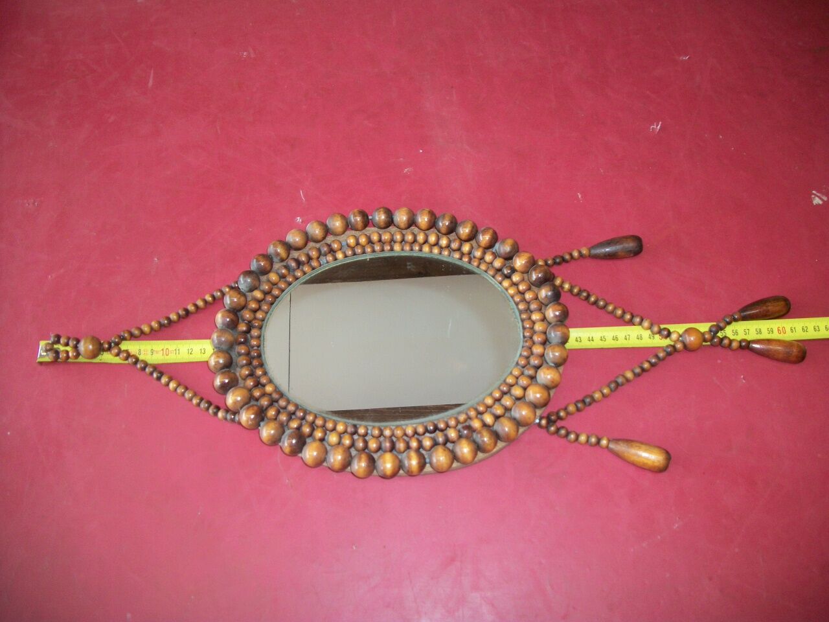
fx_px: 766
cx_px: 414
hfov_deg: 56.8
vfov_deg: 44.2
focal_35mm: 32
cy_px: 311
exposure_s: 1/30
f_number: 2.9
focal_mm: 5.7
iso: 80
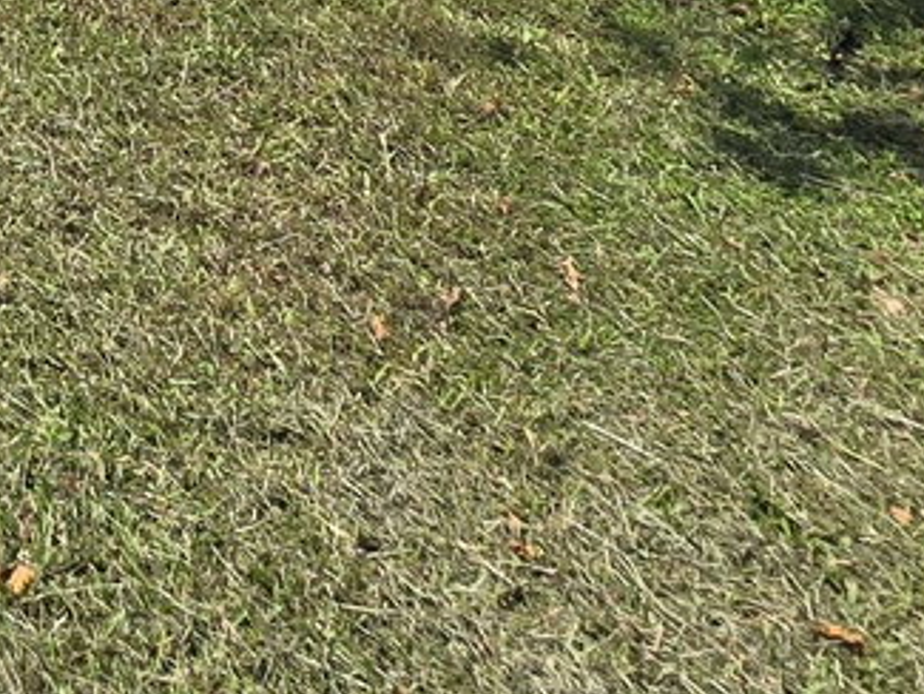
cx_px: -762
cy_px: -828
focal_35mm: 64
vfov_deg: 15.8
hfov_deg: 20.6
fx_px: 1709
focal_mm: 2.2
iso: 50
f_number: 2.2
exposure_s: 1/2463
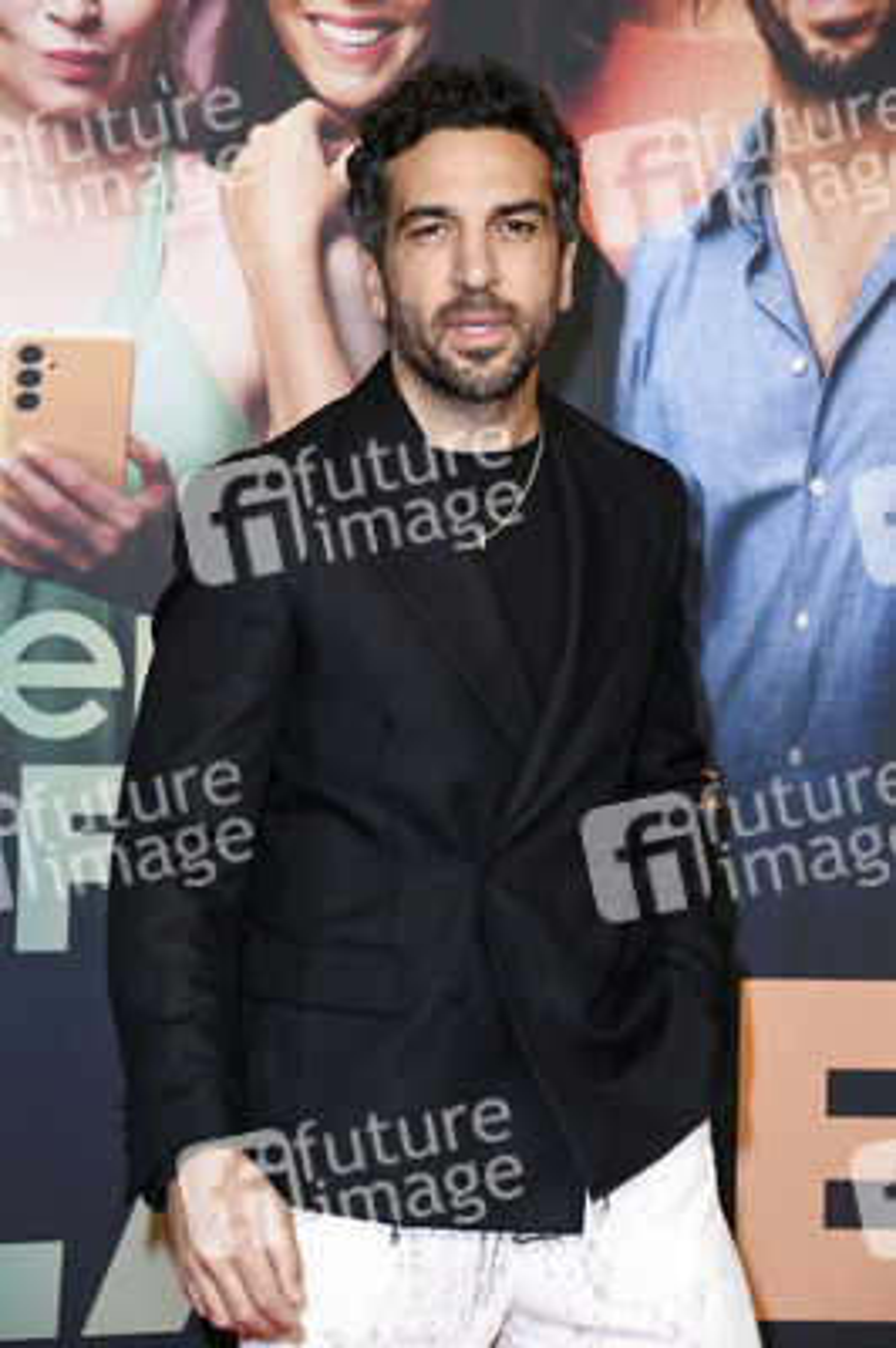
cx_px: 448
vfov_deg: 22.2
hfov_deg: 14.8
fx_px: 3440
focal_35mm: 92
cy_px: 674
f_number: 5.6
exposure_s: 1/250
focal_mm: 92
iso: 1250
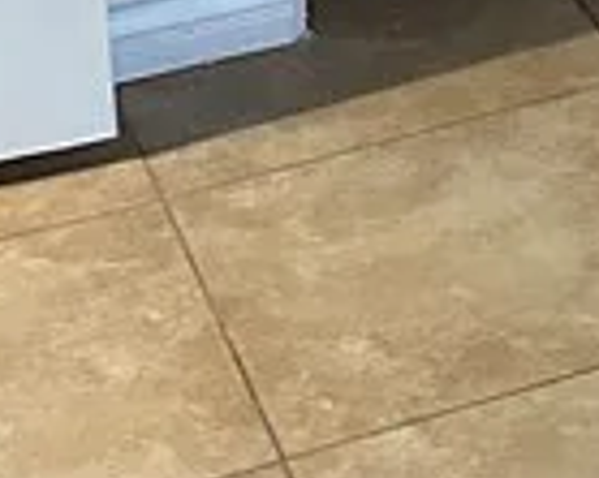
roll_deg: +1.2
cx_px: 918
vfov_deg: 8.0
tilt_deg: -10.9
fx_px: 3065
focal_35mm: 173
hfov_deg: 10.7
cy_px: -788
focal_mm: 6.86
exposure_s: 1/60
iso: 640
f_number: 1.78
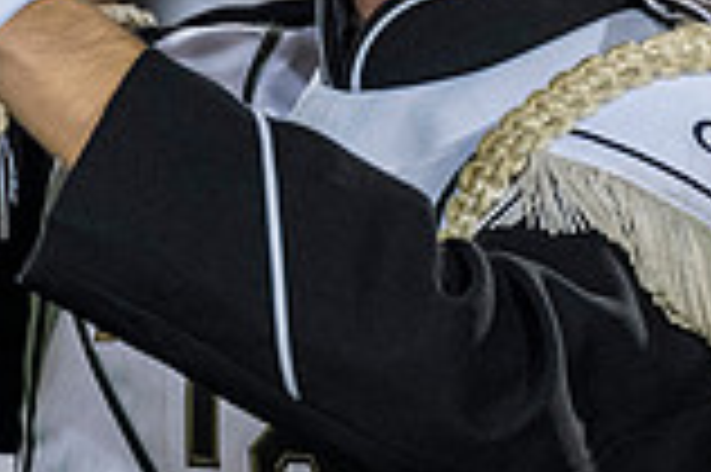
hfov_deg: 1.9
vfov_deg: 1.2
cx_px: 140
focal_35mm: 1104
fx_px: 21781
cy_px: -238
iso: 1000
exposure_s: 1/500
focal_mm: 200
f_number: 2.8
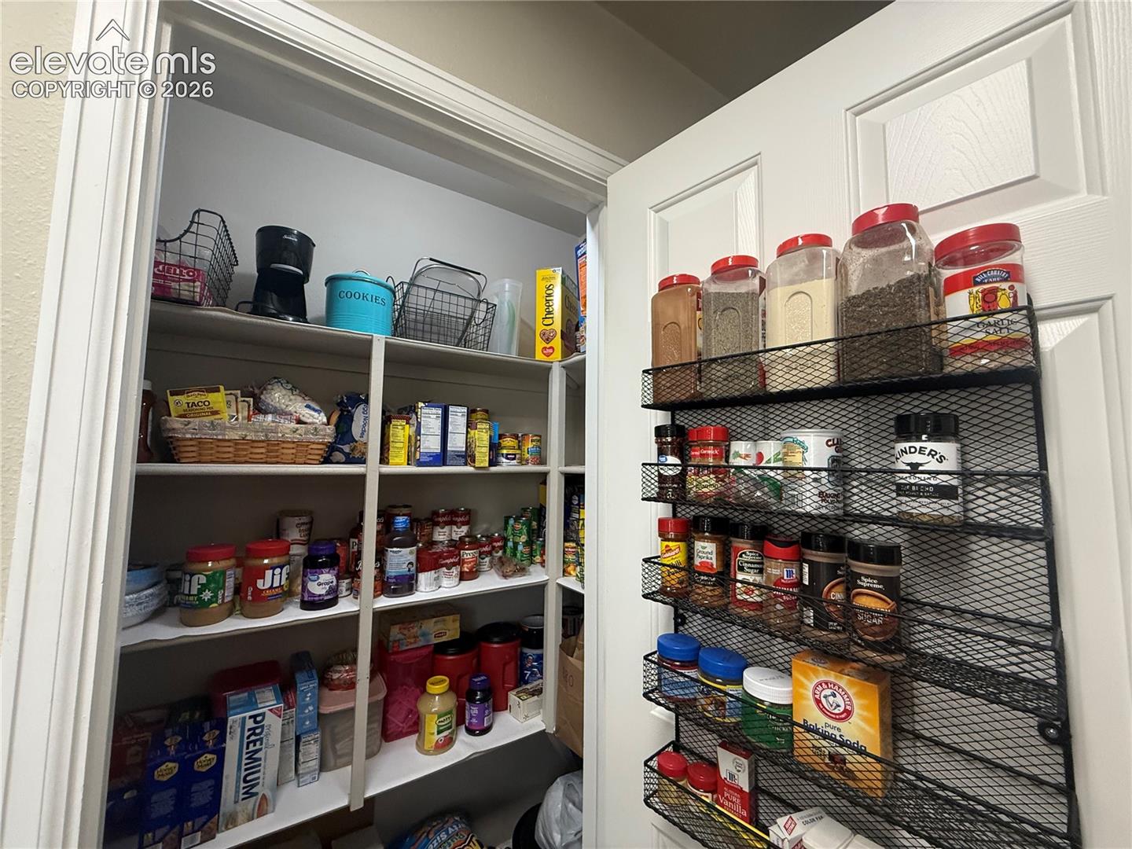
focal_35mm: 14
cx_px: 566
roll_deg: -1.1
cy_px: 424
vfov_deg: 85.7
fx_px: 458
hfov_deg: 102.1
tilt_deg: +4.6
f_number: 2.2
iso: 250
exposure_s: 1/120
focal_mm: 2.22
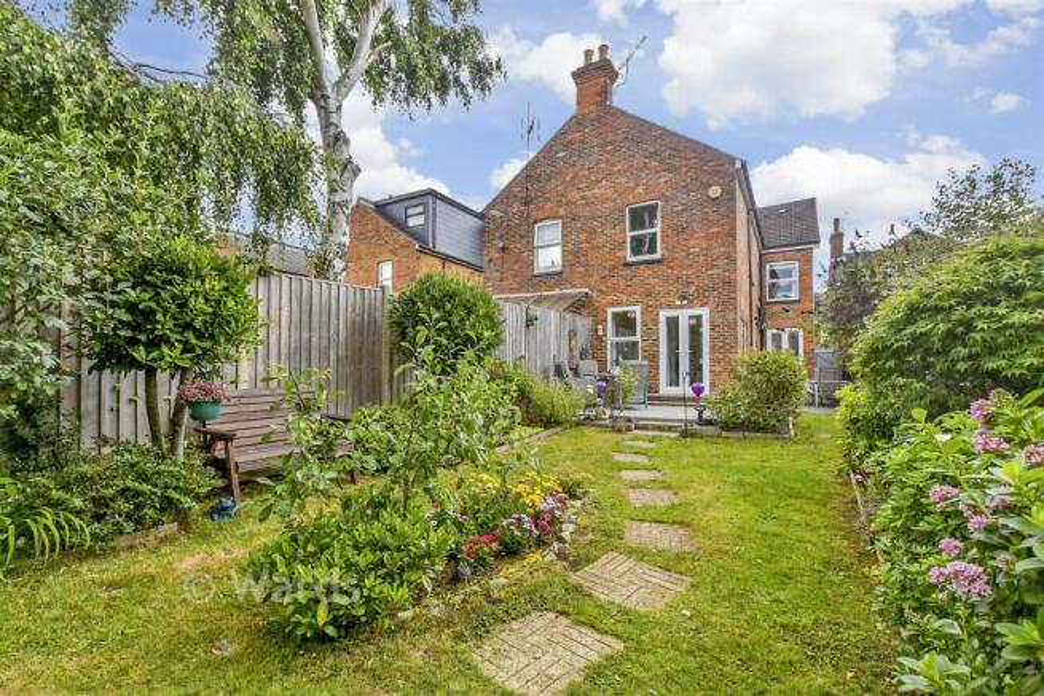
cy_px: 348
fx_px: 435
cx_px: 522
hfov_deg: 100.4
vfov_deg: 77.4
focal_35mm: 15
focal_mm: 10
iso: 160
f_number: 8
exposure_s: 1/100
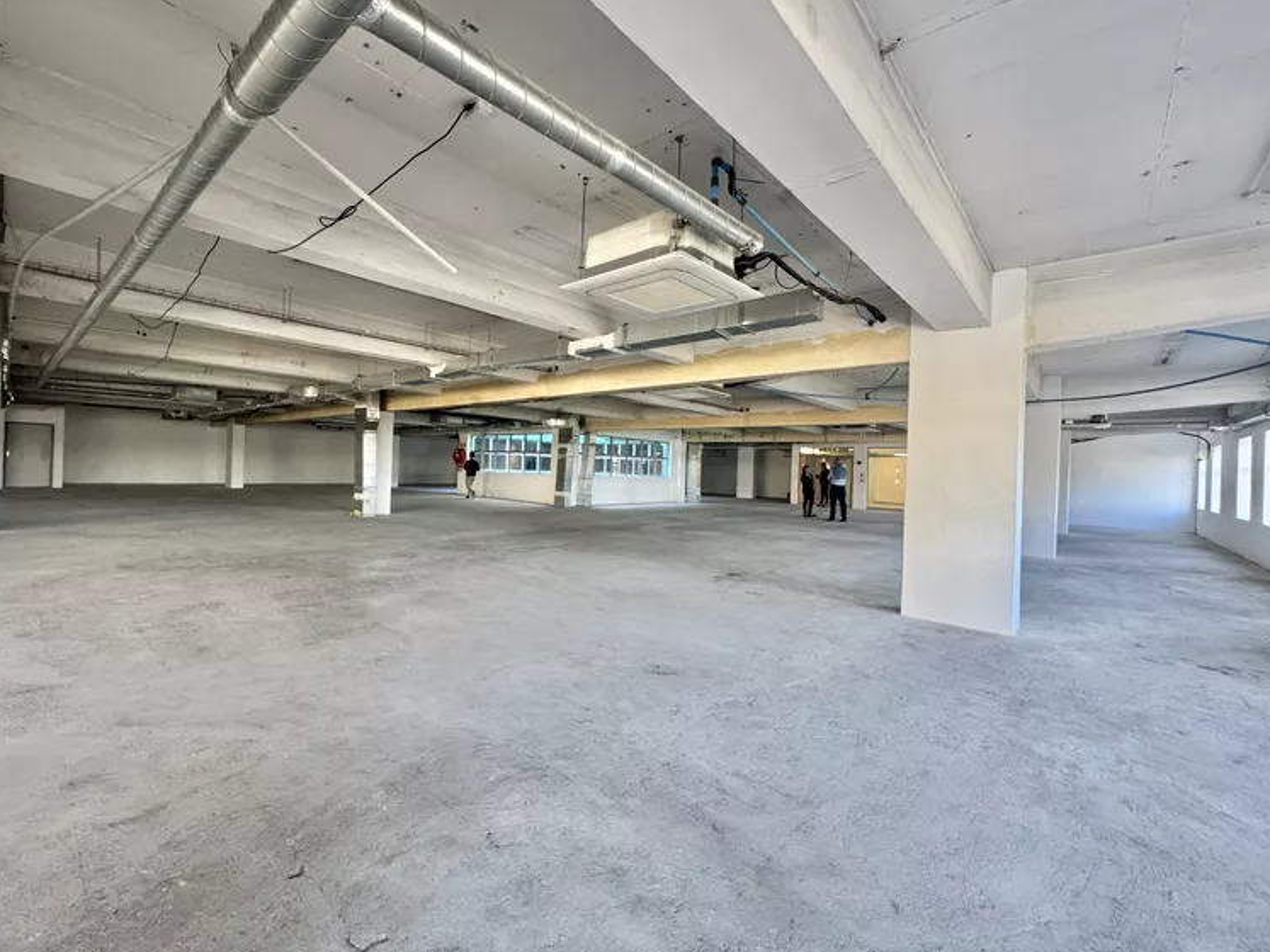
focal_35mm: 15
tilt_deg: -0.5
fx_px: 550
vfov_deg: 81.7
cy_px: 466
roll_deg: -1.4
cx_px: 595
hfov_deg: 98.1
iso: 250
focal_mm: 2.22
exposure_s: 1/99
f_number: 2.2
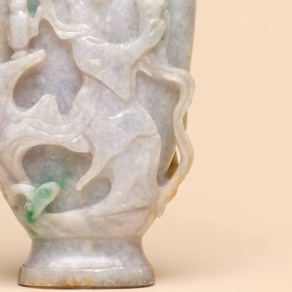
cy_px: -77
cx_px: 87
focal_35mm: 265
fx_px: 2529
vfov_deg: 6.6
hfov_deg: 6.6
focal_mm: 120
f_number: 22
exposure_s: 1/125
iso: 100
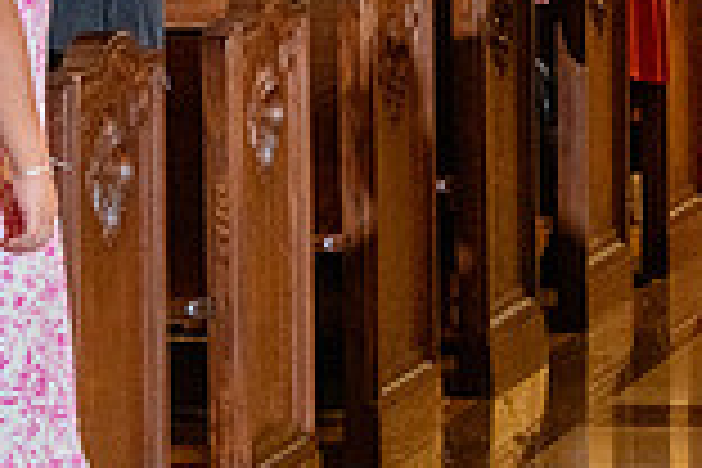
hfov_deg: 7.8
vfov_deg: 5.3
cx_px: 958
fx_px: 5070
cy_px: -169
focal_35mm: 260
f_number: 4.5
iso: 2000
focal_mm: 70
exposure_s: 1/200
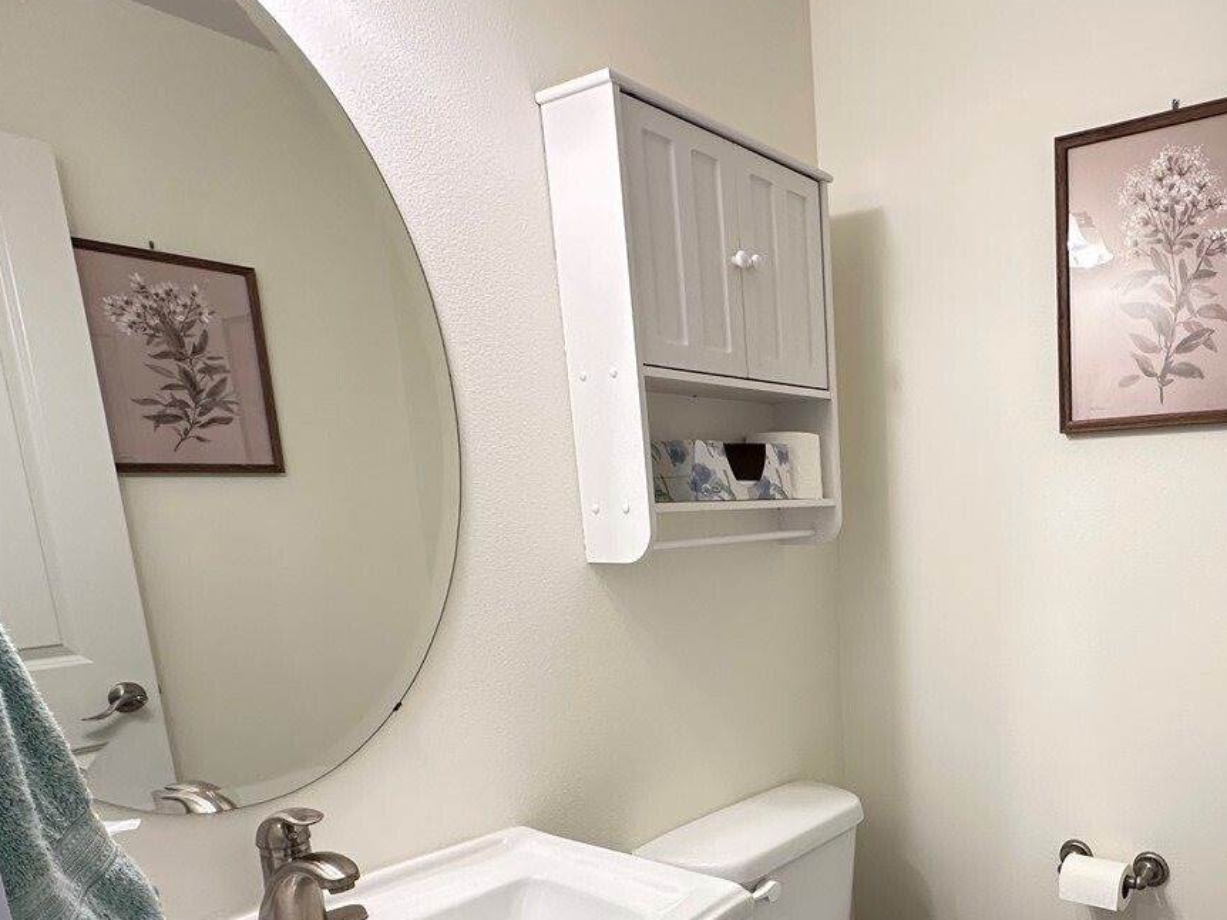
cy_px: 679
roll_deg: +1.2
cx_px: 949
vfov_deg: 51.0
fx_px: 921
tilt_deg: -11.5
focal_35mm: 26
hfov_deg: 62.6
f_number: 2.2
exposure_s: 1/60
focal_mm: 2.22
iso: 200
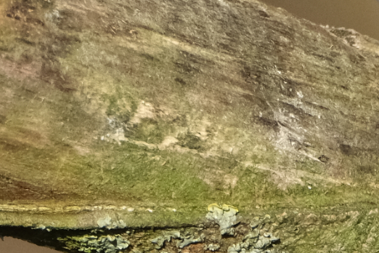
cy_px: -225
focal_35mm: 3882
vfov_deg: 0.4
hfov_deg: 0.5
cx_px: 423
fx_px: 40866
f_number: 8
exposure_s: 1/2000
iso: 2000
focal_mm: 600
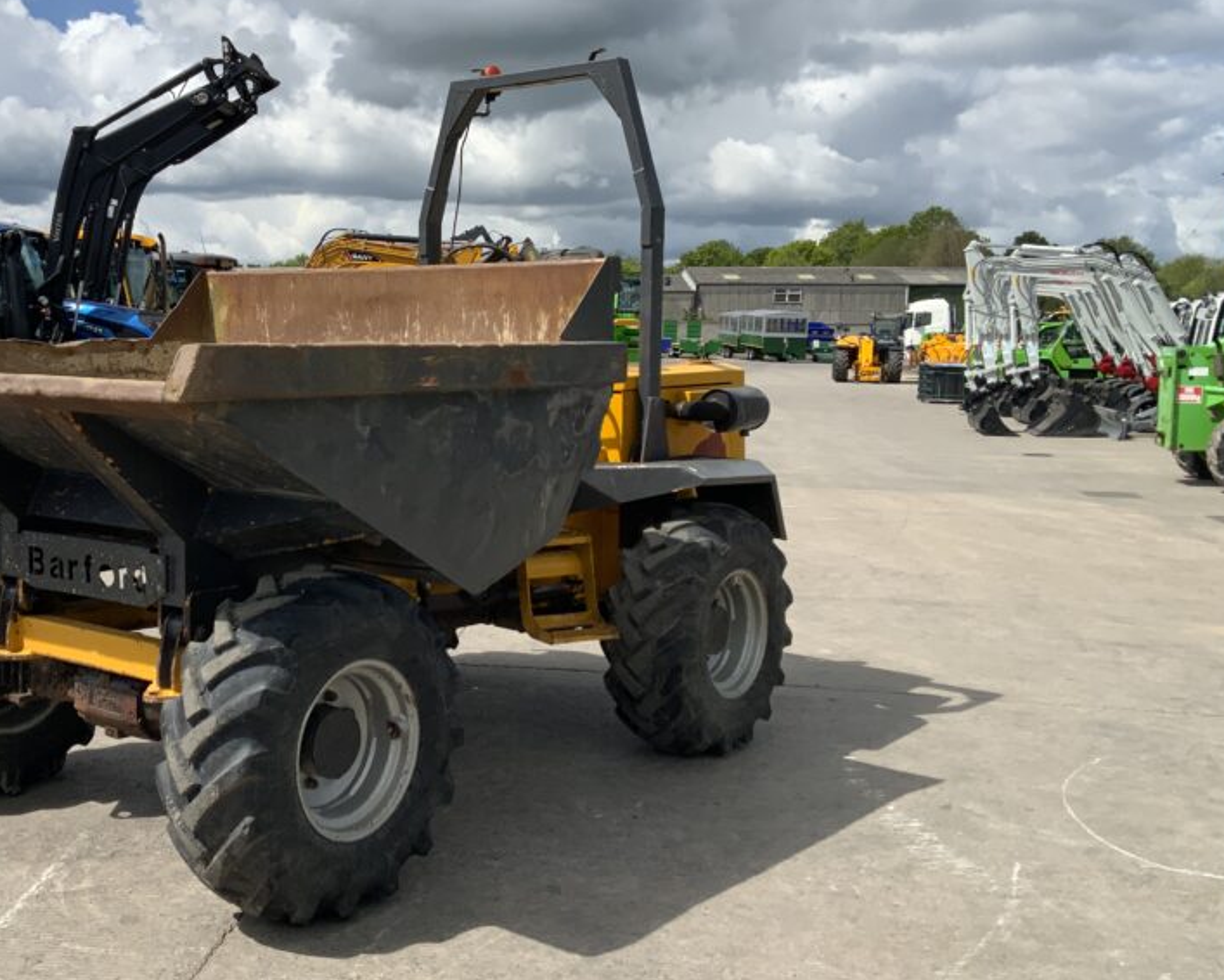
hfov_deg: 44.1
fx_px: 1486
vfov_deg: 36.5
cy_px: 461
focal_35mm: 41
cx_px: 409
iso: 20
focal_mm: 3
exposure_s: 1/2538
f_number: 1.8
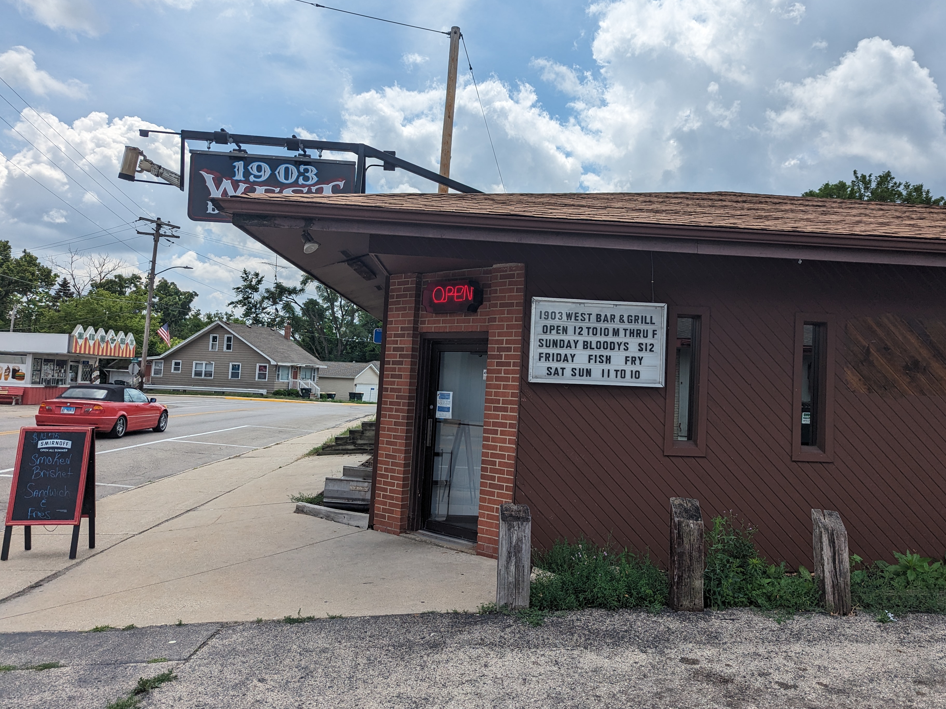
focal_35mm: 27
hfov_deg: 65.1
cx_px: 531
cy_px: 343
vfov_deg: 51.3
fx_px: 738
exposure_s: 1/3236
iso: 44
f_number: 1.85
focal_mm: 6.81
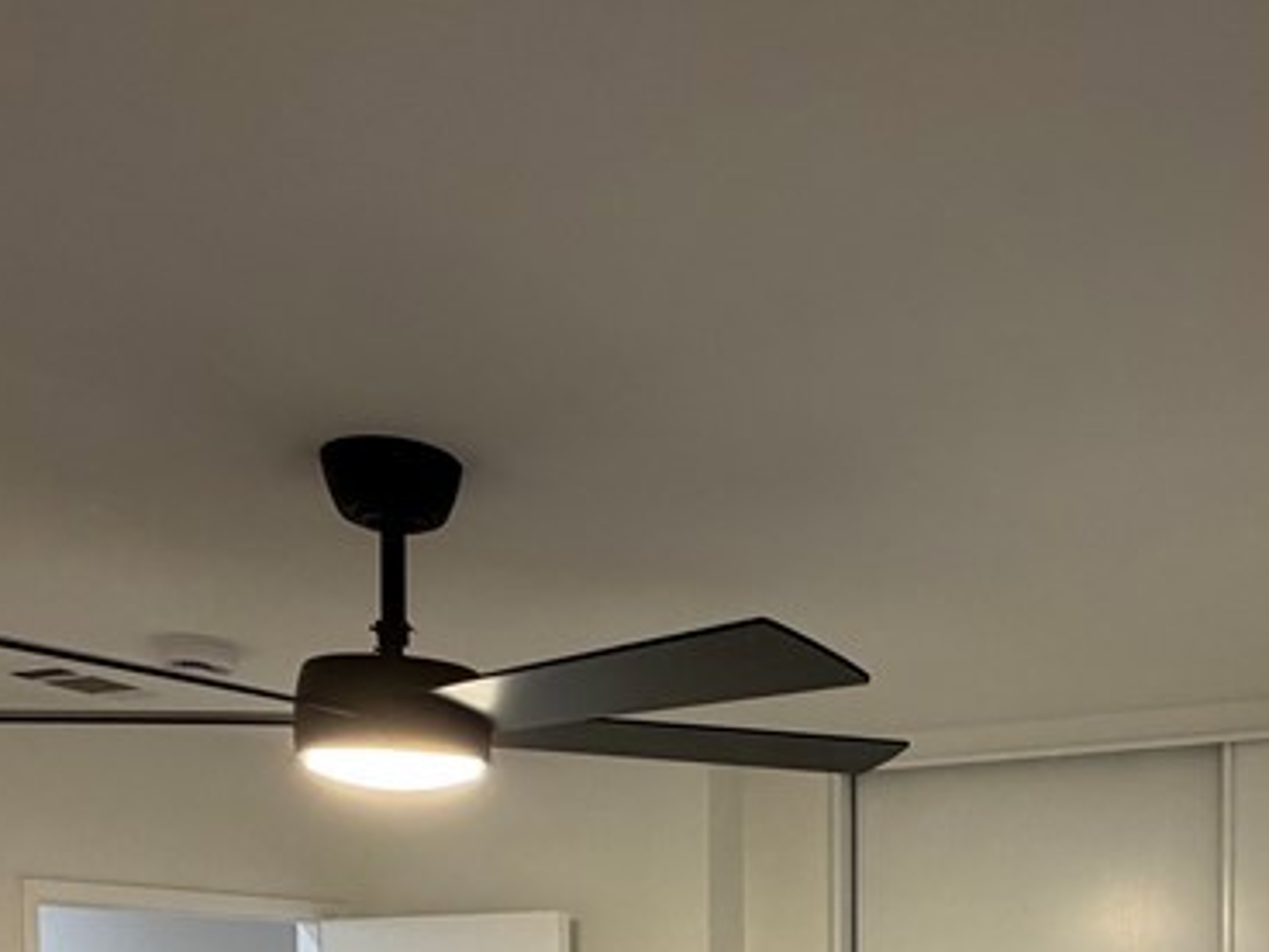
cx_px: 862
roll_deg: +2.0
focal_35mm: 39
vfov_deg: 32.4
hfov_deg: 47.0
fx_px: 1430
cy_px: 1045
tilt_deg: -0.1
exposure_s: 1/62
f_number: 2.2
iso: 250
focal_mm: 2.22
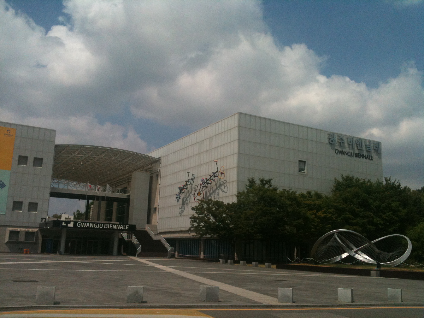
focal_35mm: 35
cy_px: 159
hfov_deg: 52.6
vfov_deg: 40.7
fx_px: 429
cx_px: 212
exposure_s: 1/3285
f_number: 2.8
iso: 64
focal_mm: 3.85
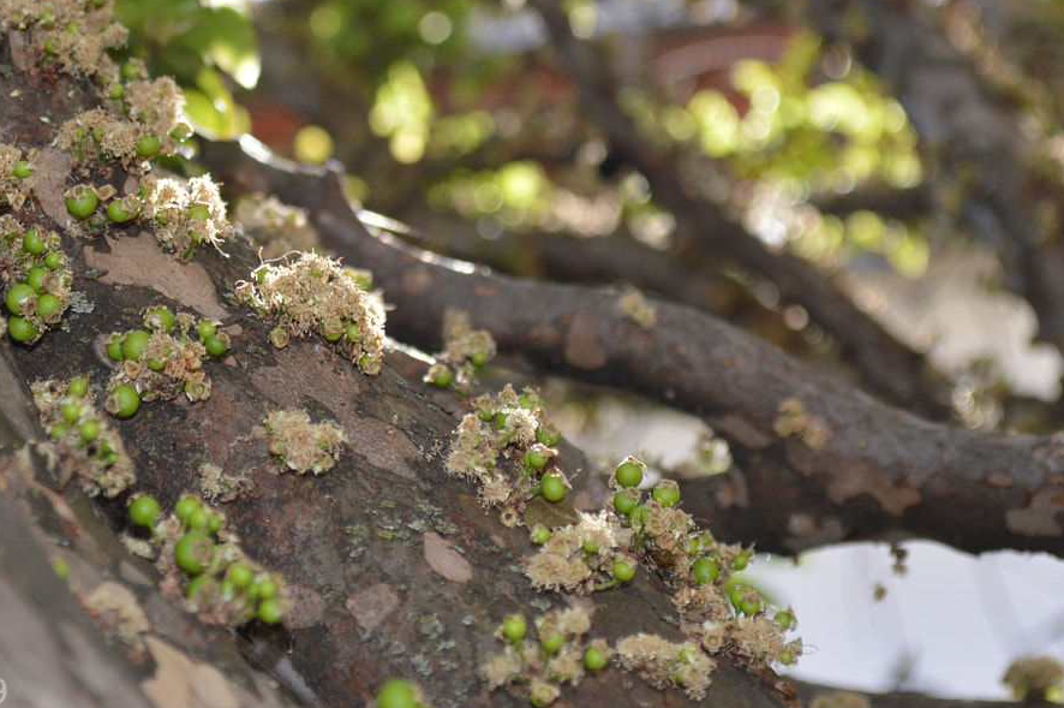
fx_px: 3839
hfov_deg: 15.7
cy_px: 147
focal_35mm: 130
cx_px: 340
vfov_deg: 10.5
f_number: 5.3
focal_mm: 48
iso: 180
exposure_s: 1/125
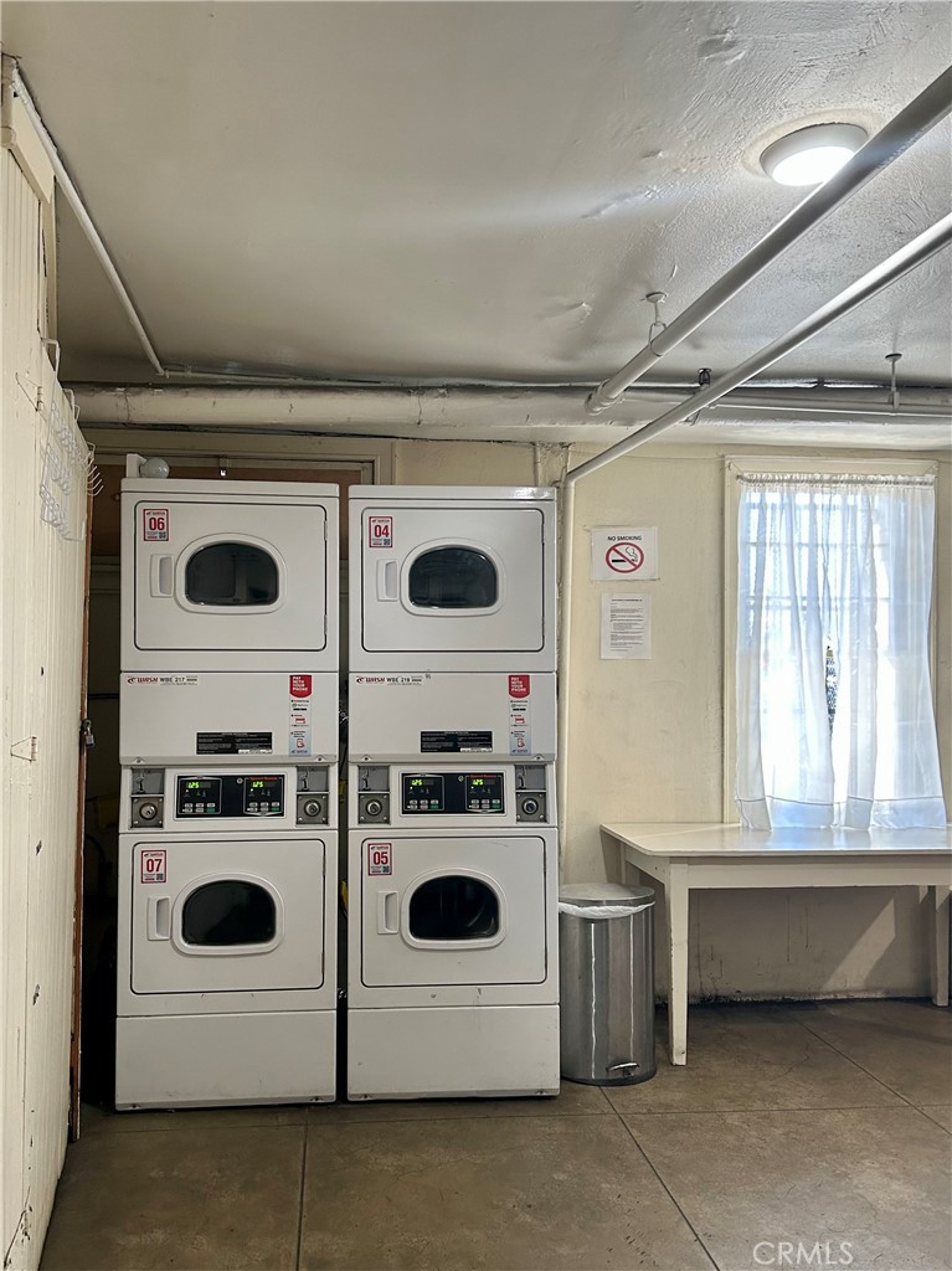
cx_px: 476
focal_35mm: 26
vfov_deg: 67.3
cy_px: 636
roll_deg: +0.0
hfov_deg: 53.0
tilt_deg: +2.0
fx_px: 954
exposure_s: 1/60
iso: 160
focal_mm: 5.7
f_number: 1.5
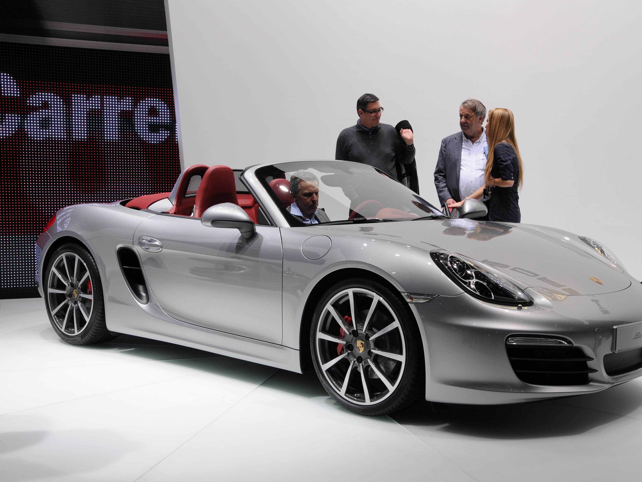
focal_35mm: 45
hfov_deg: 42.4
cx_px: 350
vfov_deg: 32.5
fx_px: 826
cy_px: 244
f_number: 9.5
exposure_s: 1/350
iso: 400
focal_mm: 27
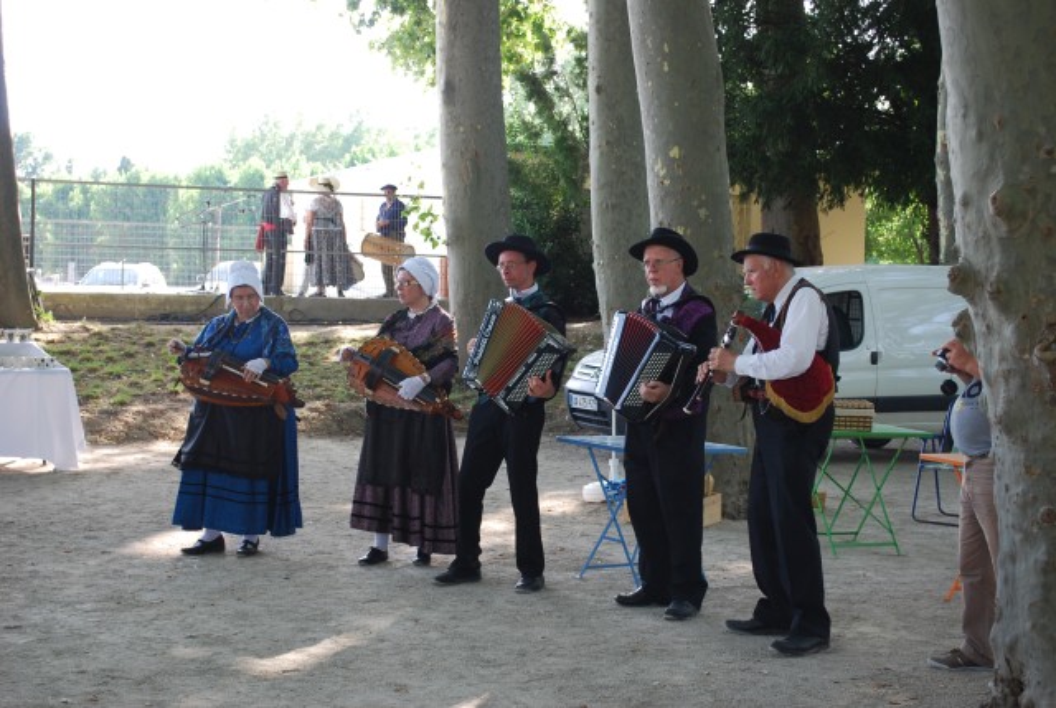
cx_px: 528
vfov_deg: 23.9
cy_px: 354
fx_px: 1675
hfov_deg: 35.0
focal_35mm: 57
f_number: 5.3
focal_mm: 38
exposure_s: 1/60
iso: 200
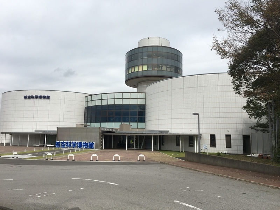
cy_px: 105
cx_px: 140
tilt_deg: +7.7
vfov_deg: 48.2
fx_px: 235
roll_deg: -0.7
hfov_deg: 61.7
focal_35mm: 29
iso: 25
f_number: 2.2
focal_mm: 4.15
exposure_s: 1/1350
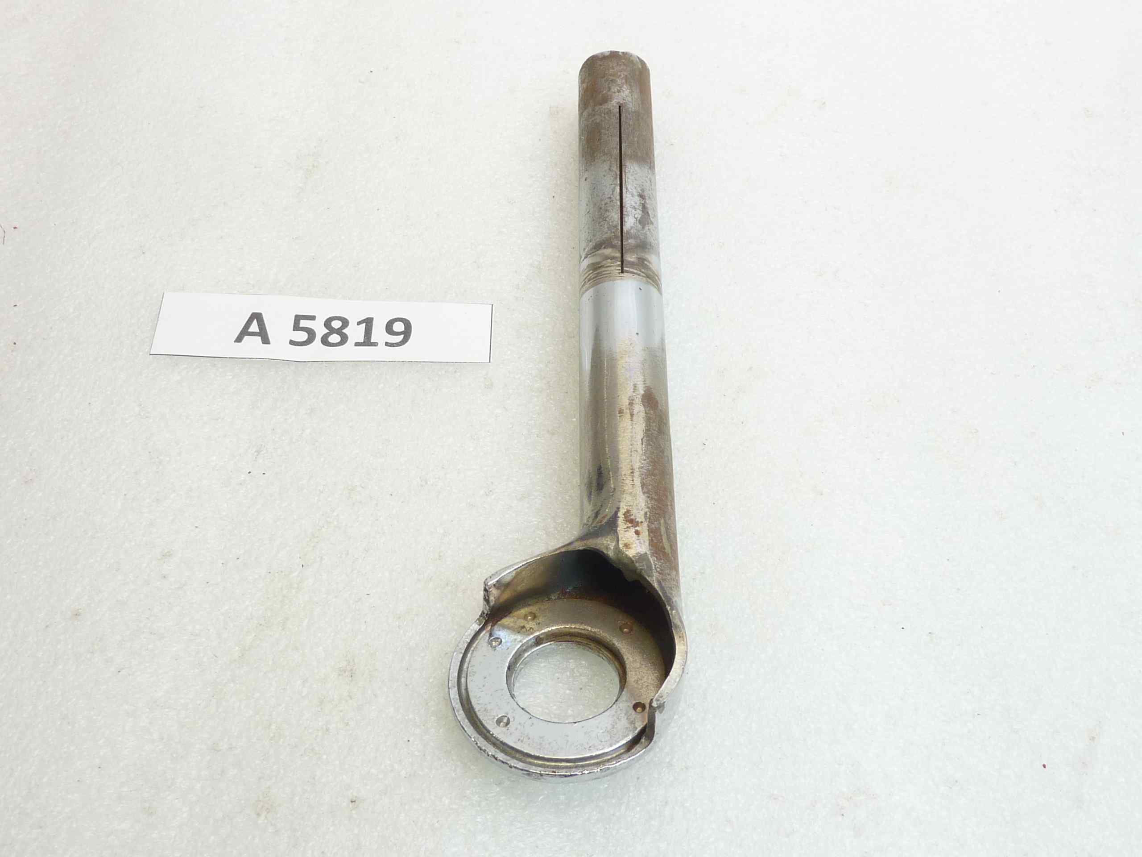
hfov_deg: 49.0
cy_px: 428
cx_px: 571
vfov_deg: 37.7
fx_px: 1254
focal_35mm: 38
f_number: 3.3
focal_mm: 4.4
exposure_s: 1/20
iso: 80
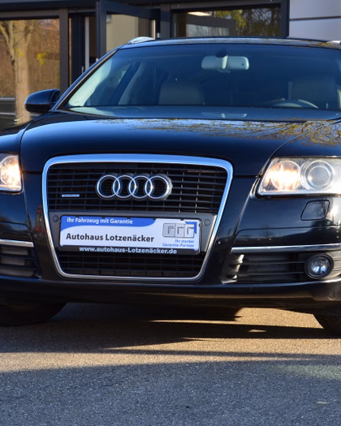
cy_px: 212
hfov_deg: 14.4
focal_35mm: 107
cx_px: 226
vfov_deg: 17.9
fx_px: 1350
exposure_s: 1/100
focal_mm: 50
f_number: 11
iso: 200
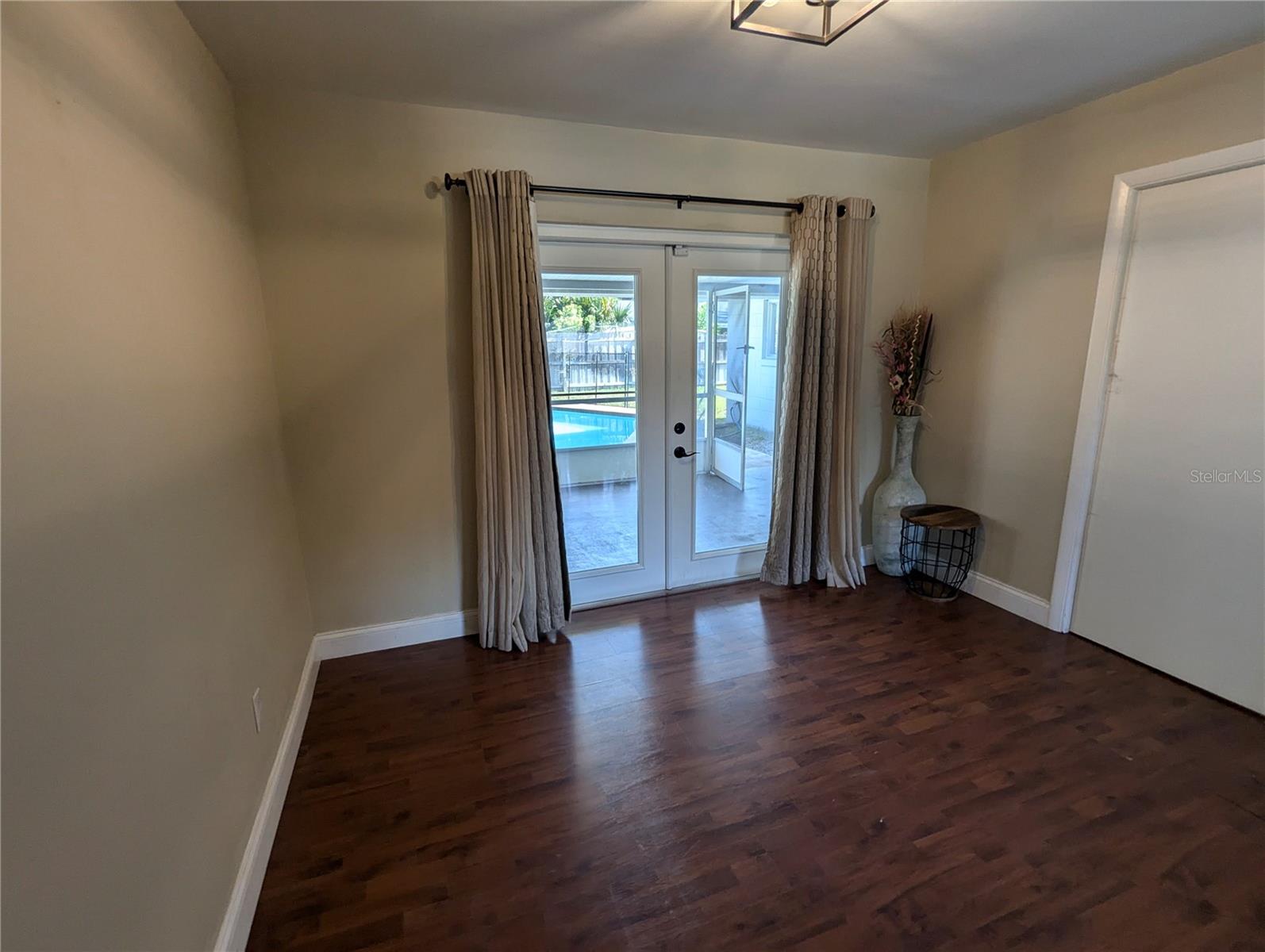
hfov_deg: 94.4
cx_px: 632
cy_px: 476
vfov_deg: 78.2
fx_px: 585
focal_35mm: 16
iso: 55
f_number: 2.2
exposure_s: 1/60
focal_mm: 2.35
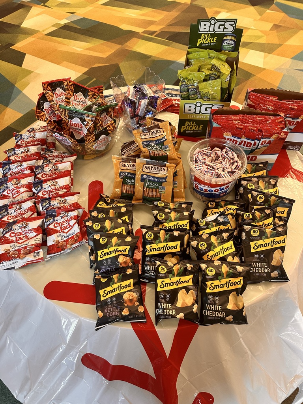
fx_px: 280
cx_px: 152
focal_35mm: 24
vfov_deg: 71.6
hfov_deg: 56.8
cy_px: 202
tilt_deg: -53.2
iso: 200
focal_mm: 6.86
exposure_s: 1/121
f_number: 1.78
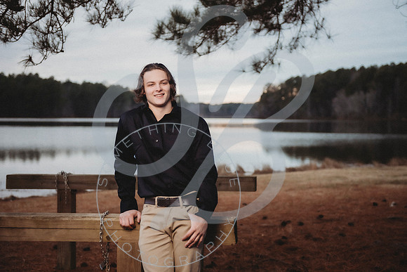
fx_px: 637
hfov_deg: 35.4
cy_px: 136
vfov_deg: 24.1
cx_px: 217
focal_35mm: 56
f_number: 2.8
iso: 500
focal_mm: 52
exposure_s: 1/320
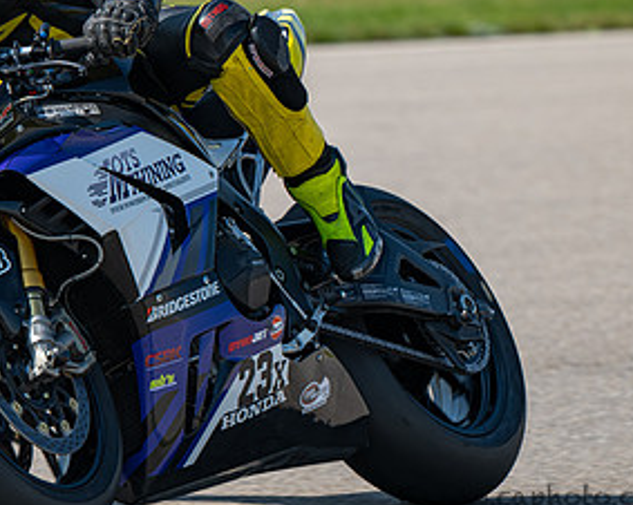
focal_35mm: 578
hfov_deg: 3.3
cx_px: 92
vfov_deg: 2.7
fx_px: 10821
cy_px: 111
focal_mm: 300
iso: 180
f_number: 6.3
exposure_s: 1/1250
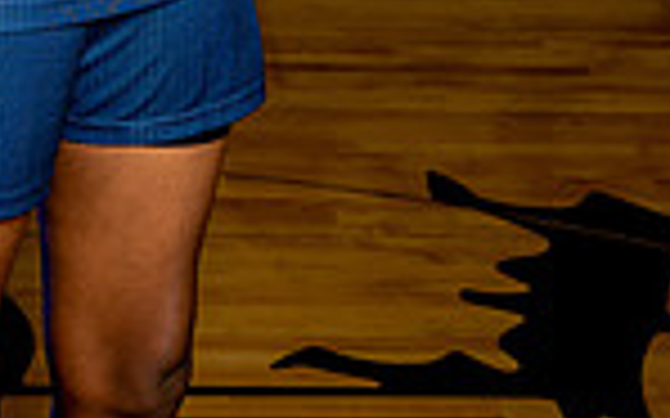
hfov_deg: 12.3
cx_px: 112
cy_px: -539
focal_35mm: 169
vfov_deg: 7.3
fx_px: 3085
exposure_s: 1/250
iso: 64
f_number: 6.3
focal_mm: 55
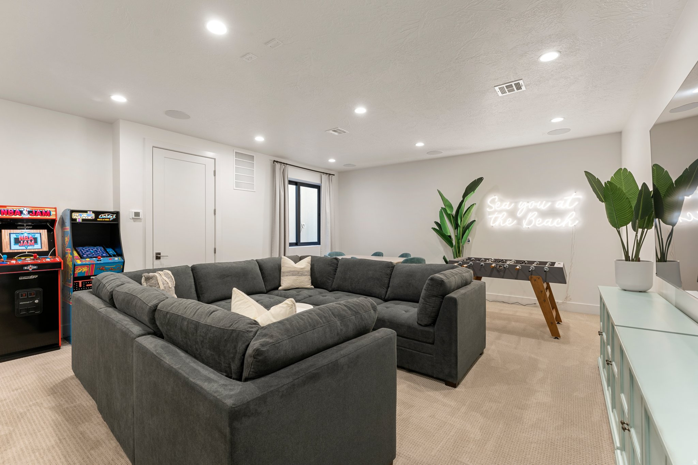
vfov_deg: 75.1
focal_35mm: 16
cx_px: 349
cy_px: 232
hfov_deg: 98.2
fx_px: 302
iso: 200
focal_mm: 15.6
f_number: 8
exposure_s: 1
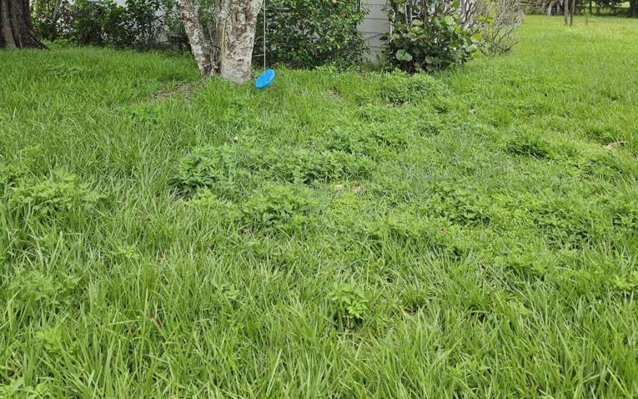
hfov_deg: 56.7
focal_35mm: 34
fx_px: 591
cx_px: 320
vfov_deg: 34.2
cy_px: 6
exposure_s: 1/852
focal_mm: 5.4
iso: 25
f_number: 1.8
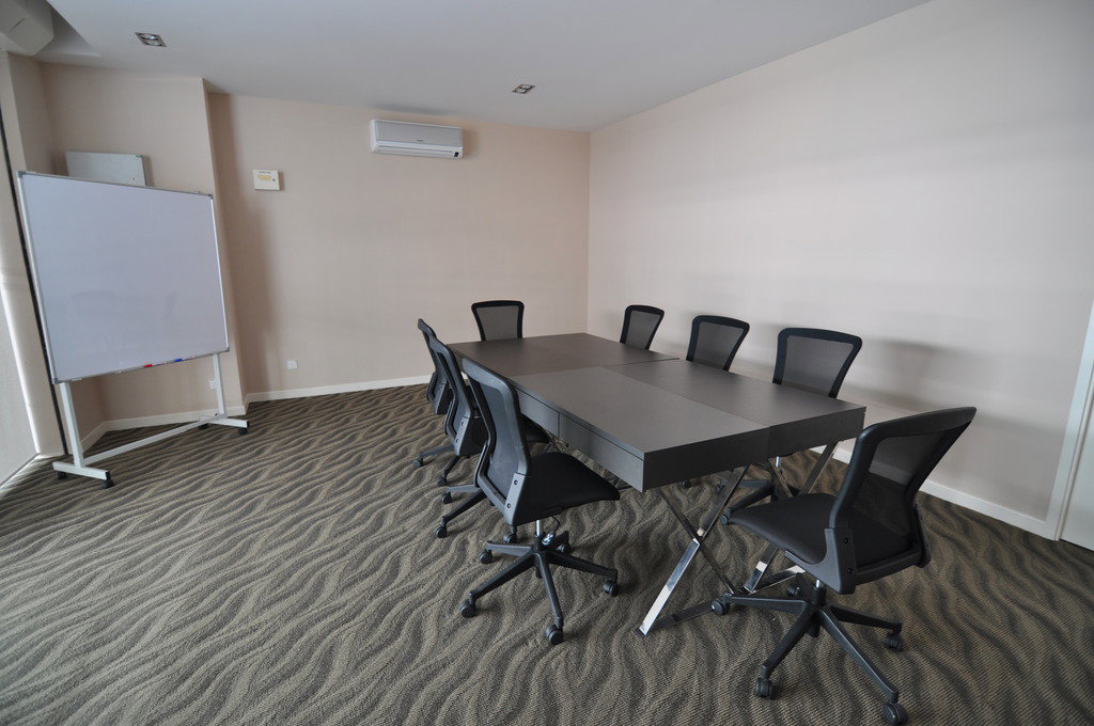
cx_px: 547
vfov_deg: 71.9
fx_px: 501
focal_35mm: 16
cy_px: 363
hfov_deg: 95.1
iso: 200
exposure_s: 1/20
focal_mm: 11
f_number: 2.8
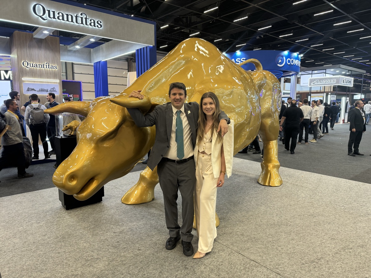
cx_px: 186
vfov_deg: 56.8
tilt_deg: -7.7
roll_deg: -0.3
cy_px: 139
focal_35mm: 24
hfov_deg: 71.6
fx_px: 257
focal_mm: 6.76
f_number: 1.78
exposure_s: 1/60
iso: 160
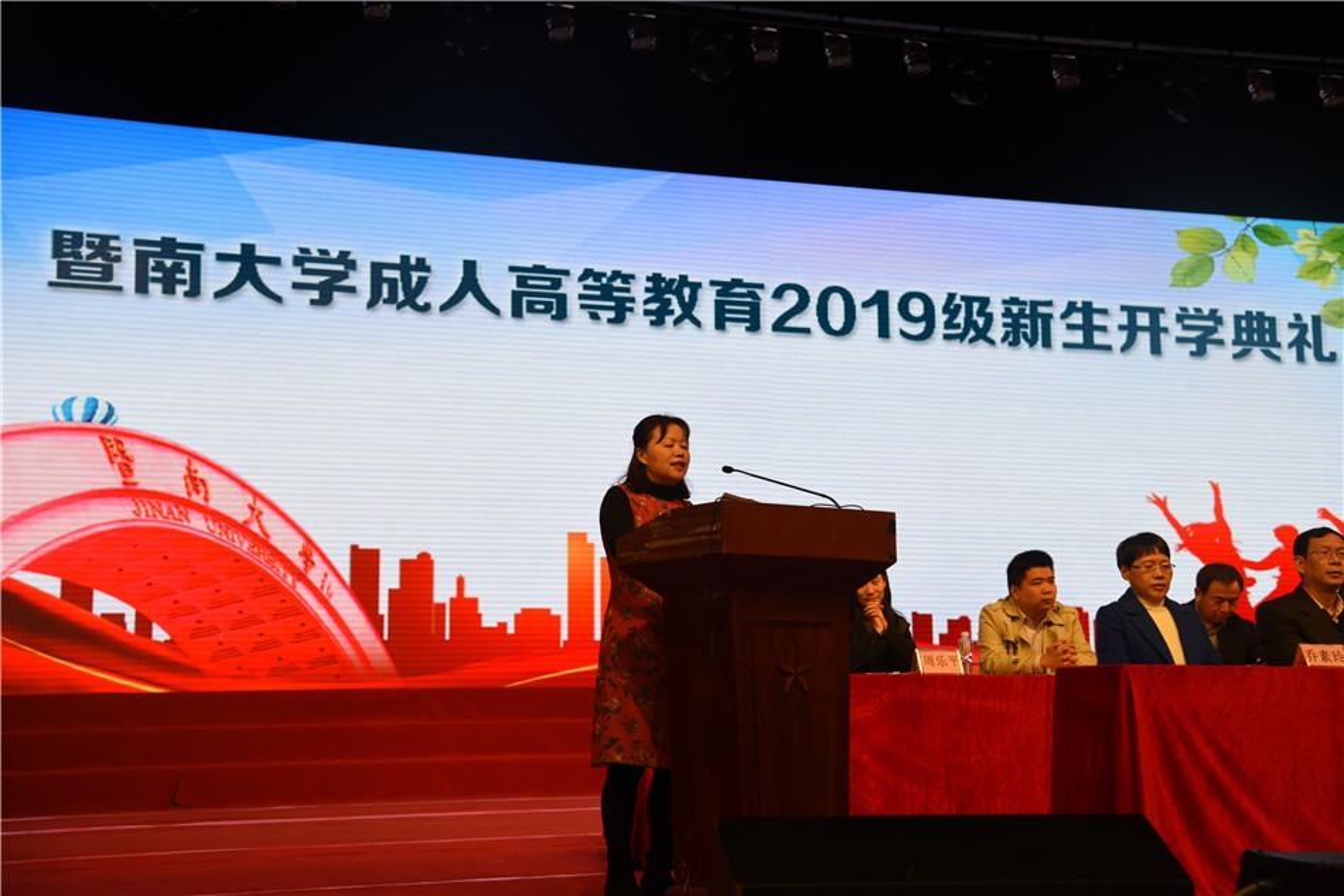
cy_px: 448
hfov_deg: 39.6
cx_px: 672
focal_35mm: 50
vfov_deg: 27.0
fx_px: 1867
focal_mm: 50
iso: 800
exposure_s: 1/100
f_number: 5
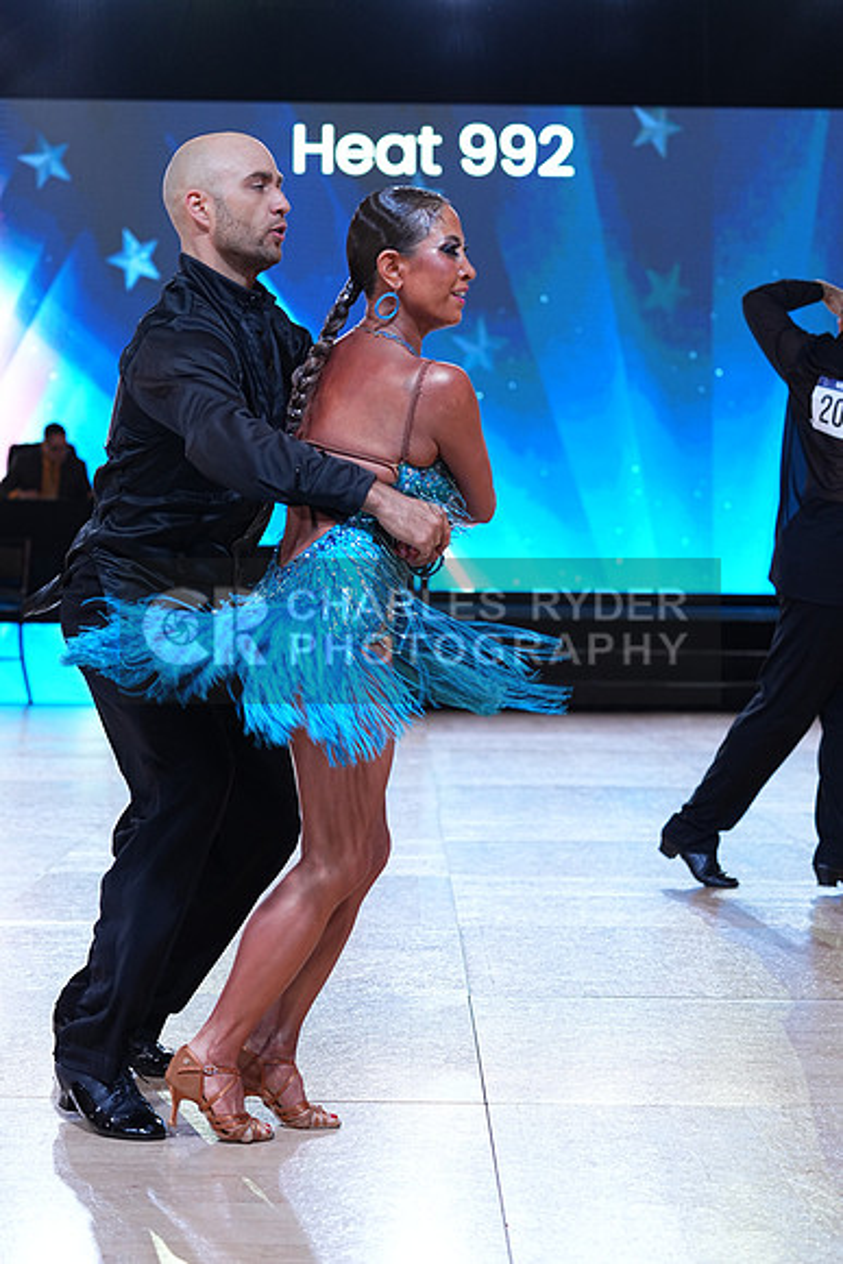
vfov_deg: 26.3
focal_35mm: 77
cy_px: 632
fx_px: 2703
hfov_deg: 17.7
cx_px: 422
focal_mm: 77
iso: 640
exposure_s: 1/250
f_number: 4
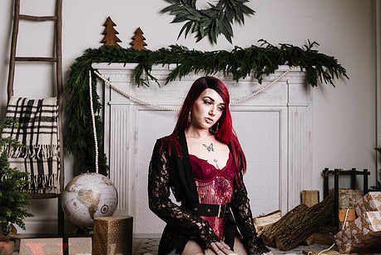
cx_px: 214
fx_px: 424
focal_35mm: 40
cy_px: 135
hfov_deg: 48.3
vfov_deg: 33.4
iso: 64
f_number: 4
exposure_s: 1/160
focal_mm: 27
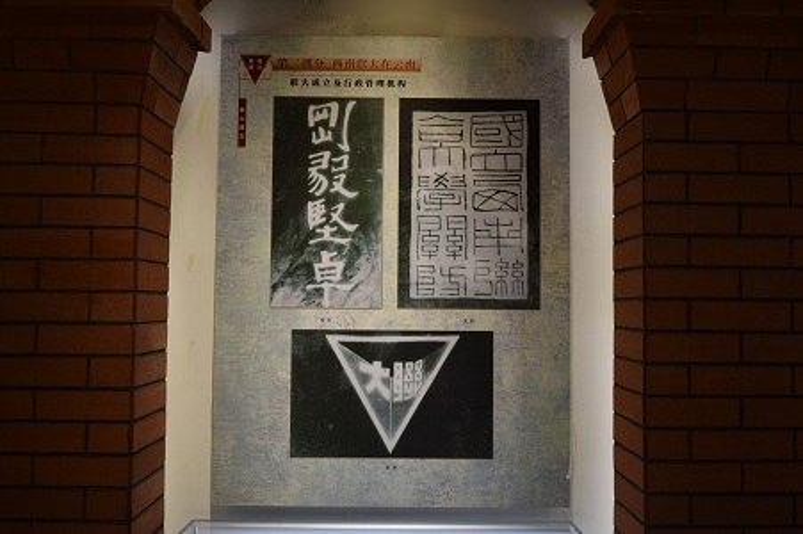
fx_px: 736
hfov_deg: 57.3
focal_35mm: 33
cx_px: 402
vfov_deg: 39.9
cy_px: 267
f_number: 4
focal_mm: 22
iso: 400
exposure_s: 1/60
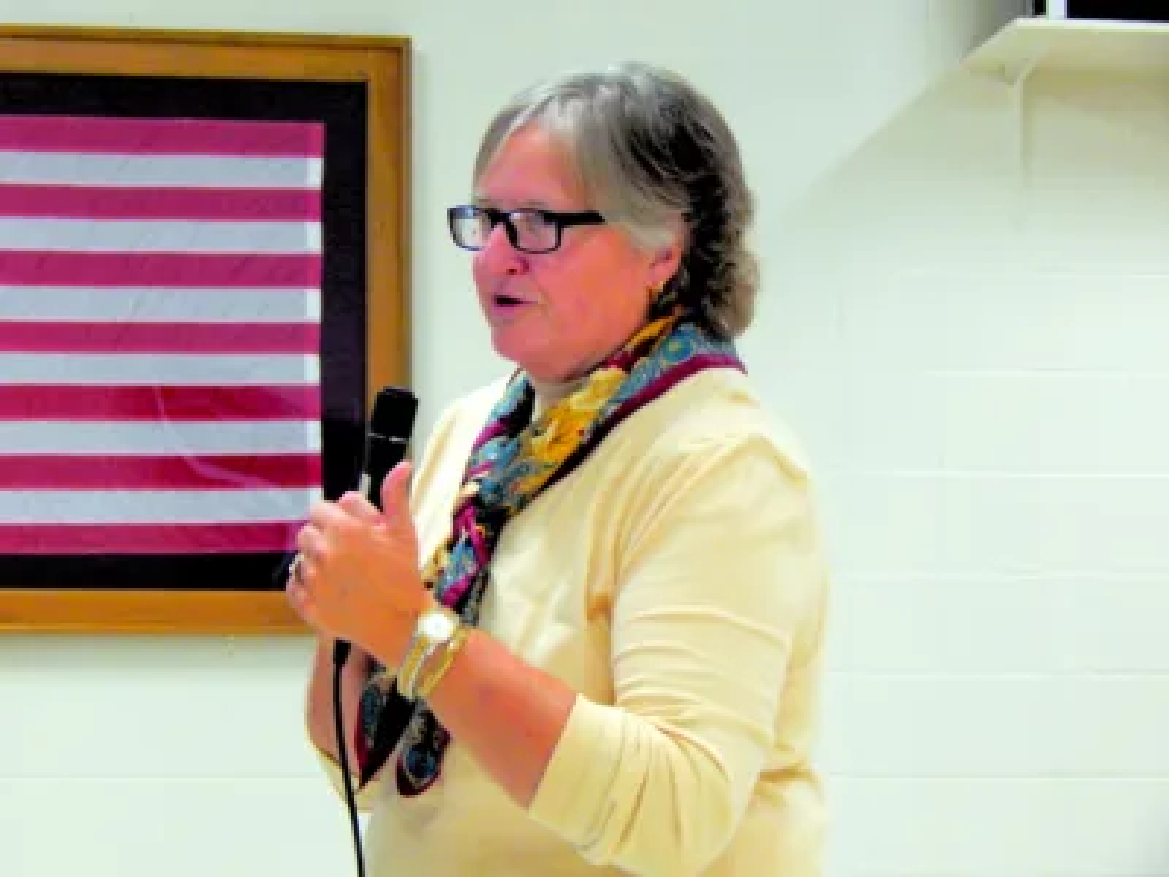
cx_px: 584
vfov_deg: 10.5
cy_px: 438
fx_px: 4762
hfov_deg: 14.0
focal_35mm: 141
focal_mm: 25.3
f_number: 4.9
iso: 400
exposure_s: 1/15
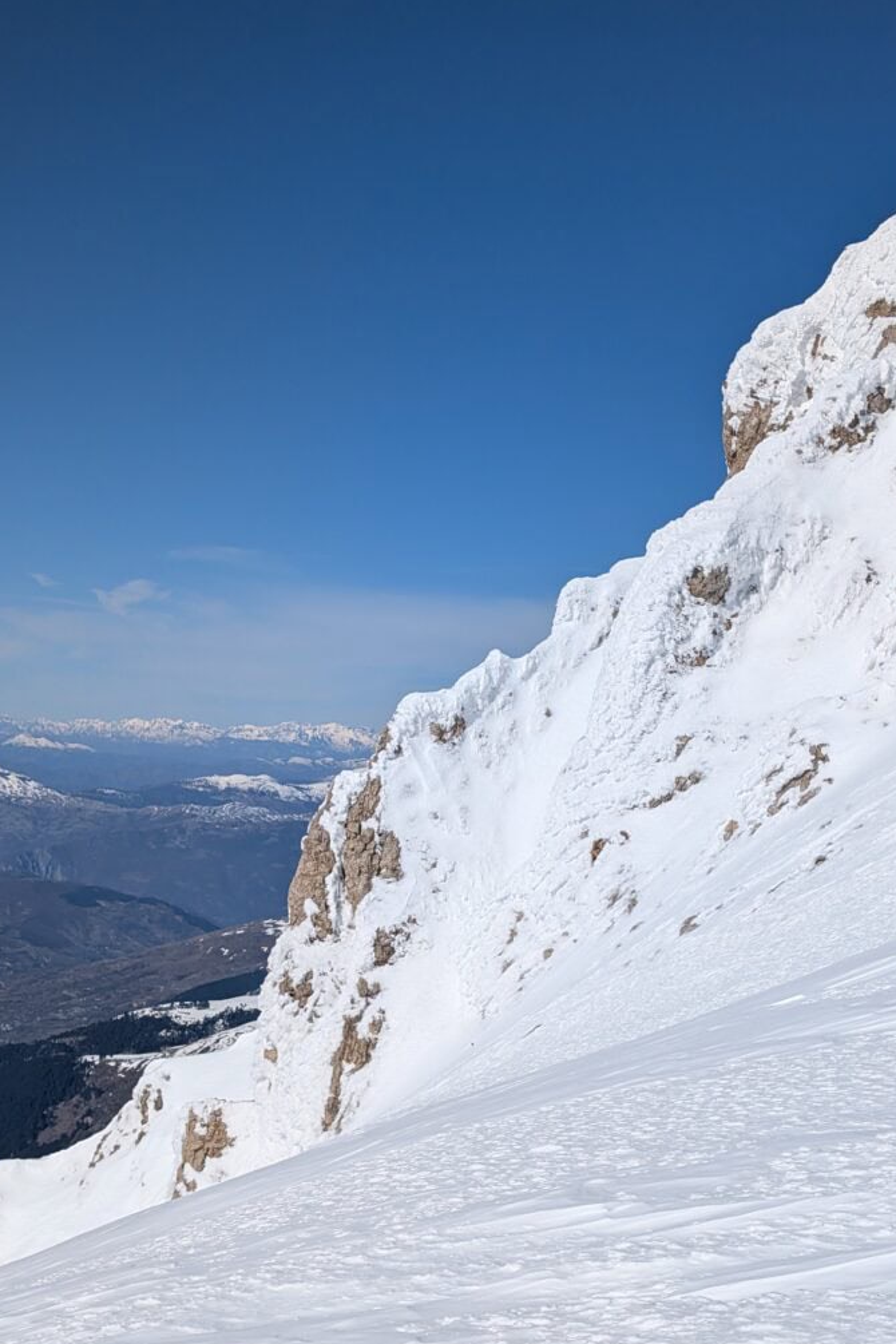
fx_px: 1941
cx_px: 483
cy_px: 679
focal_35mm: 52
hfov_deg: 26.0
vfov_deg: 38.2
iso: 35
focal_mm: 6.9
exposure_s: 1/6993
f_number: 1.7
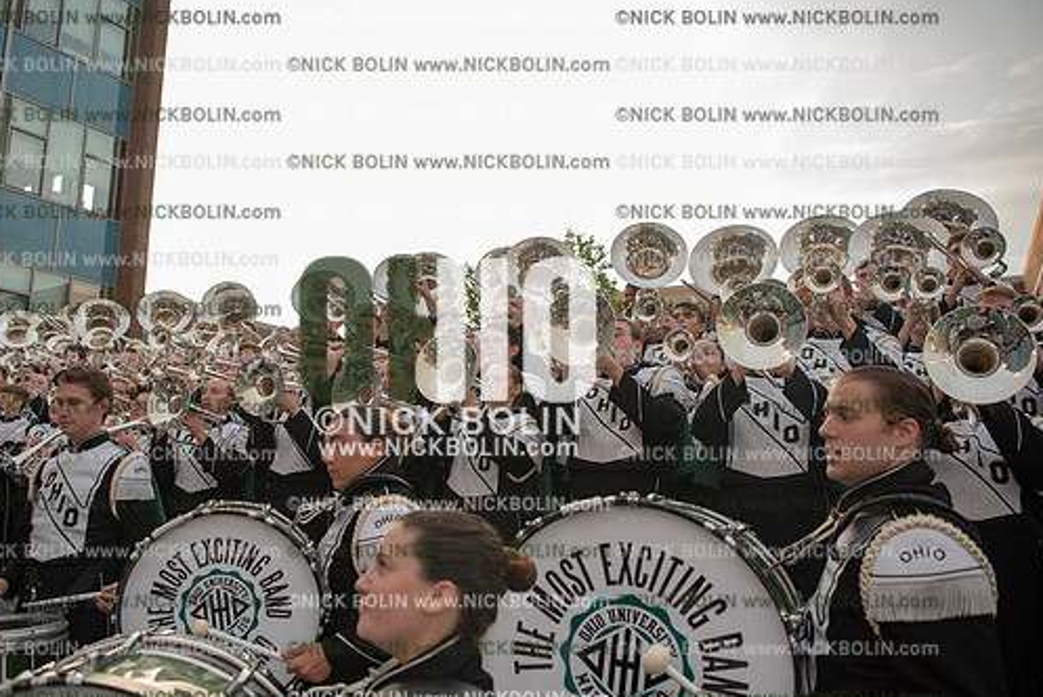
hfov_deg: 65.1
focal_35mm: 28
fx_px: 812
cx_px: 447
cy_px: 358
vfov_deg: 46.5
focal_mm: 24
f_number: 3.2
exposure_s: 1/800
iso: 800
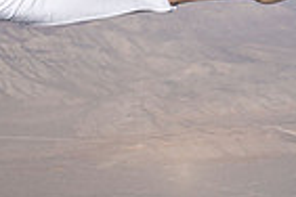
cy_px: -152
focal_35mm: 99
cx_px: -218
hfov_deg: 17.3
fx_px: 814
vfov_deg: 12.6
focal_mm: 24
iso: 800
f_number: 11
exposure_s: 1/2000
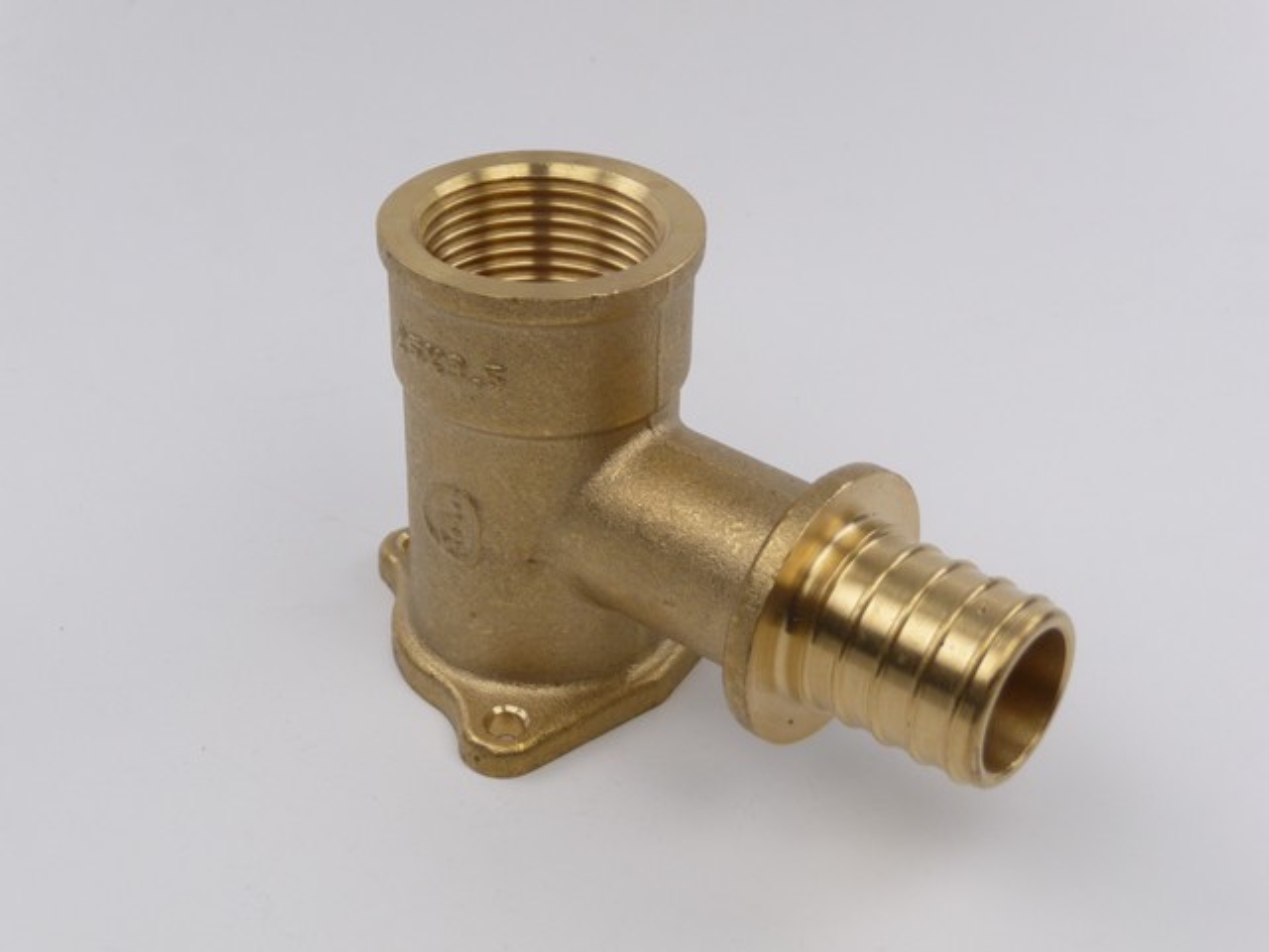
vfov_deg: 26.6
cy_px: 476
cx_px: 634
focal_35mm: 55
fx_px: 2016
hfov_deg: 34.9
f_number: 4.3
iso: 100
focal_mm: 9.3
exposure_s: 1/640
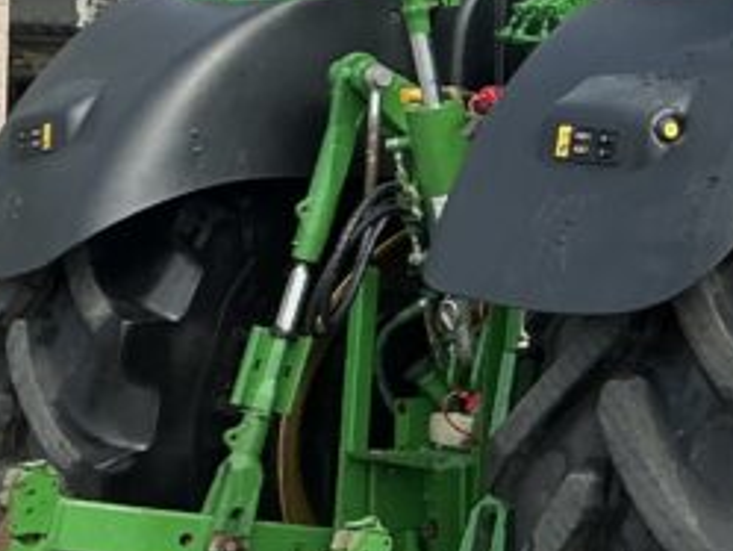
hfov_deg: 15.5
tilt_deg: +1.9
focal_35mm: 115
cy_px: 147
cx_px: 1154
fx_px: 2436
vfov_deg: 12.9
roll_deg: -1.8
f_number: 1.8
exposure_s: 1/1412
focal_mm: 3
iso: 25
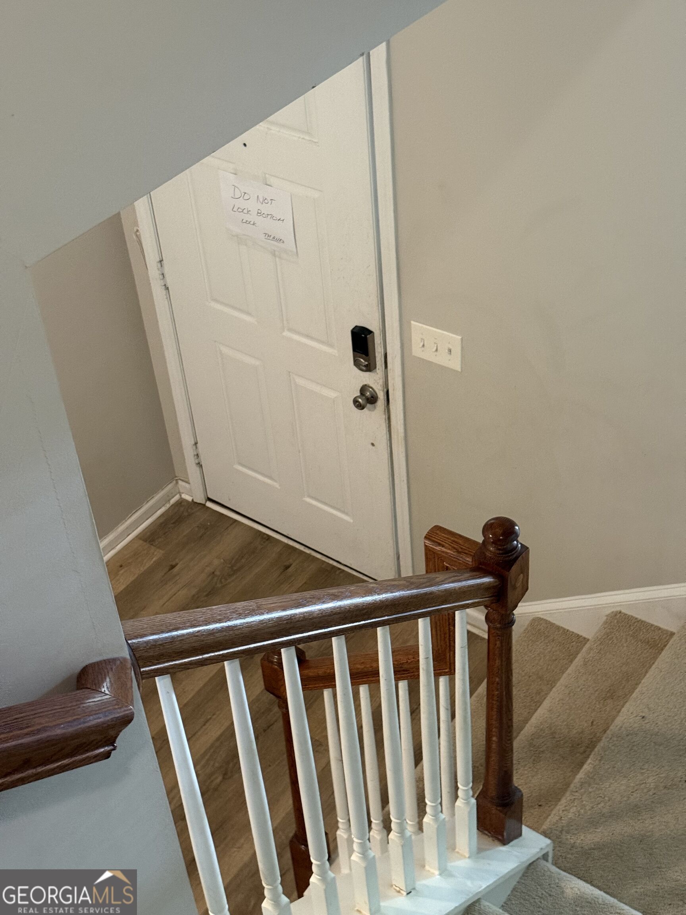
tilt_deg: -40.5
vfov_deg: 39.7
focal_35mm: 48
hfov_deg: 30.3
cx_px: 343
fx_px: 1268
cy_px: 458
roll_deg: +4.3
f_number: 1.78
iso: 320
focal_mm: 6.76
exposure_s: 1/40
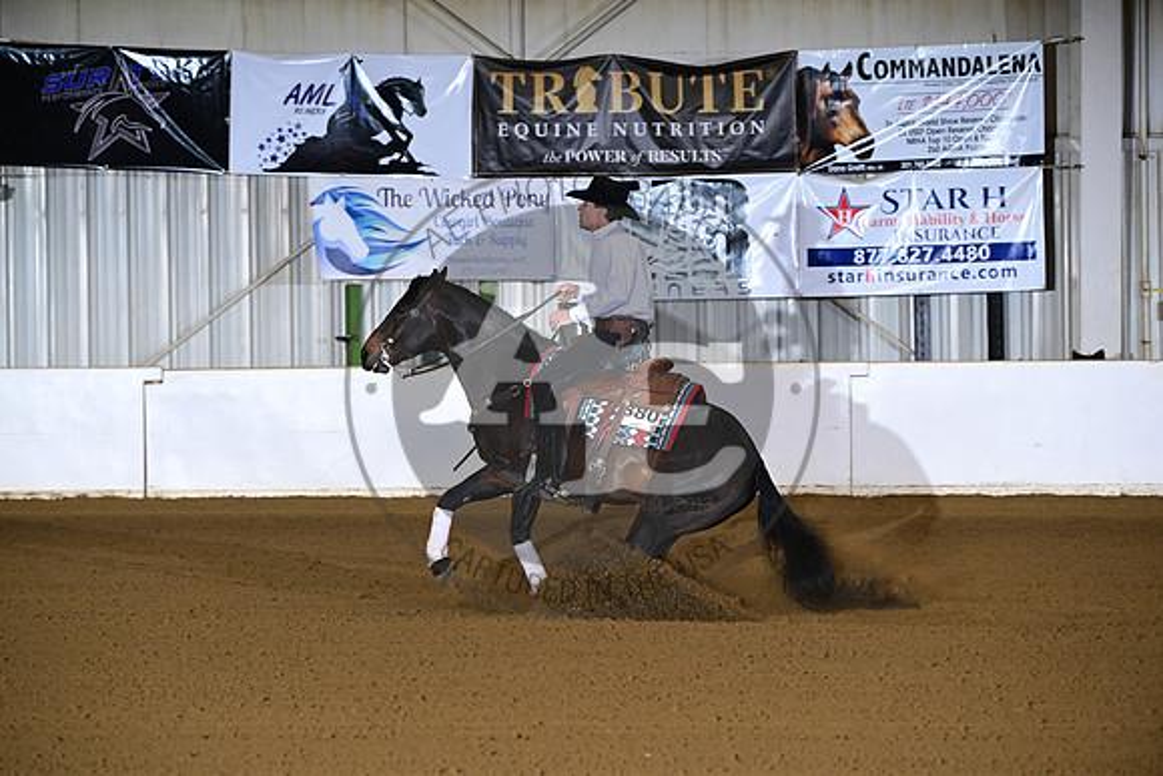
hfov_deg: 10.3
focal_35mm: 200
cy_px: 388
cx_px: 582
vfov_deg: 6.9
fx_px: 6462
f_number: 4.5
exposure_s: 1/200
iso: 2500
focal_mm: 200
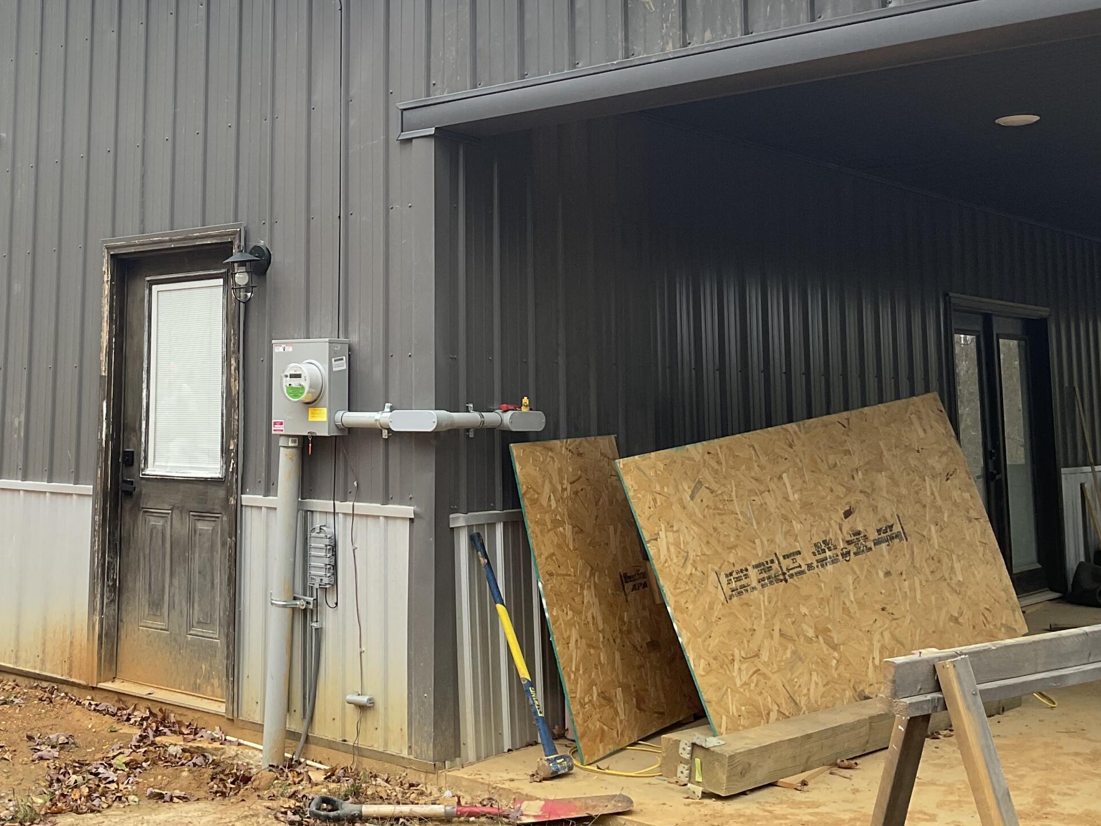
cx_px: 341
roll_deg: -0.7
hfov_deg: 41.4
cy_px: 224
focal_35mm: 45
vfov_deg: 31.7
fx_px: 1431
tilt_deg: +6.7
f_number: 1.8
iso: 16
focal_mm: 3
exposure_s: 1/256
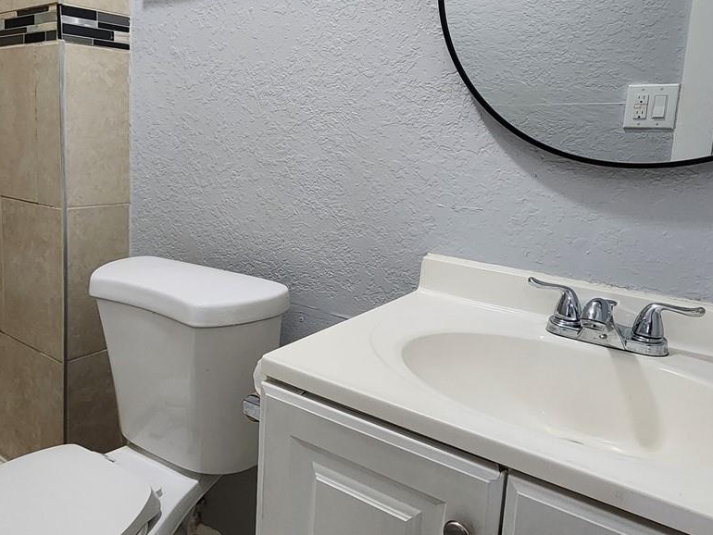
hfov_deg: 64.3
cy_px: 224
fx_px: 556
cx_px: 263
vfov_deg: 51.2
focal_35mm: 27
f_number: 2.2
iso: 320
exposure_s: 1/60
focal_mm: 2.2
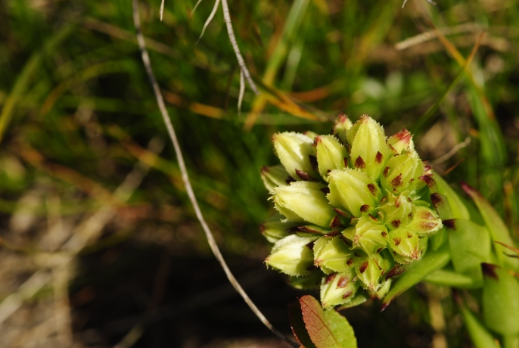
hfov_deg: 13.8
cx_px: 283
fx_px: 2146
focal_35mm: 149
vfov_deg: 9.3
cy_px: 188
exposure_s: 1/250
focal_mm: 85
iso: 100
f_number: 9
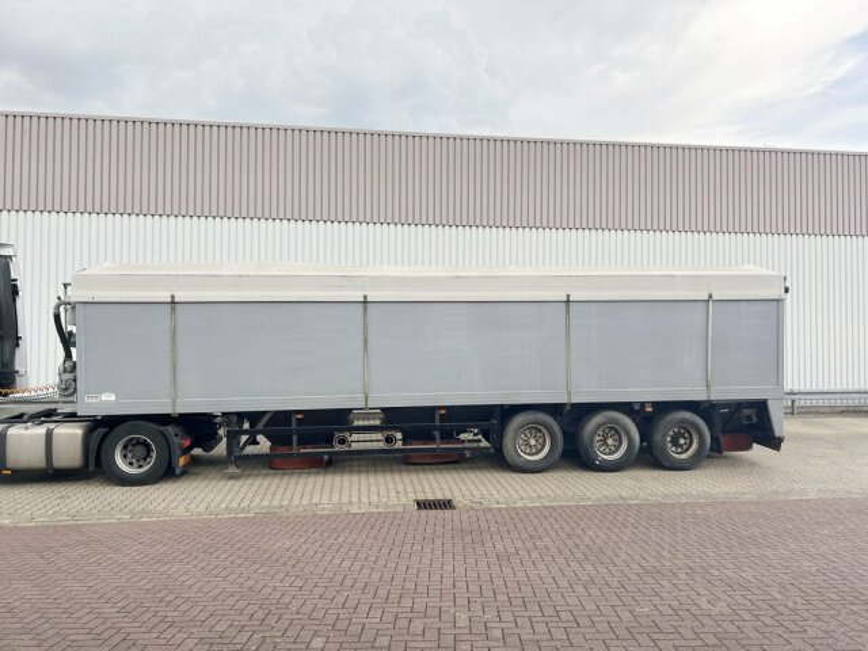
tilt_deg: +2.1
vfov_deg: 53.1
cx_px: 434
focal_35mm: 26
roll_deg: -0.1
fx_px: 652
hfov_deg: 67.3
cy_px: 326
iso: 50
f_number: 1.5
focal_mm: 5.7
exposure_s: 1/617
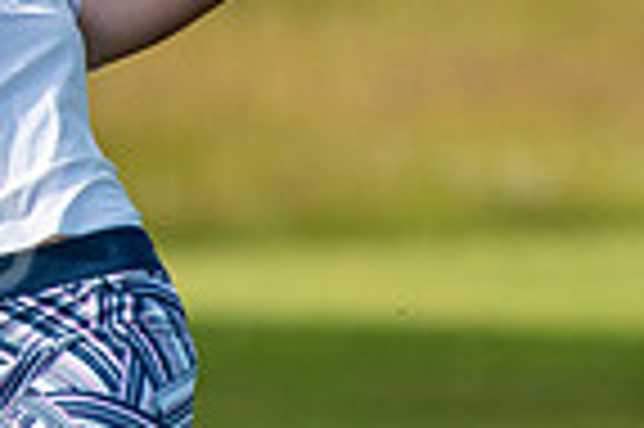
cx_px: -500
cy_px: -34
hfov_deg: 0.9
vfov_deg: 0.6
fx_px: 42473
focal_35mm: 2377
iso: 400
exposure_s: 1/1250
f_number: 5.6
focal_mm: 390
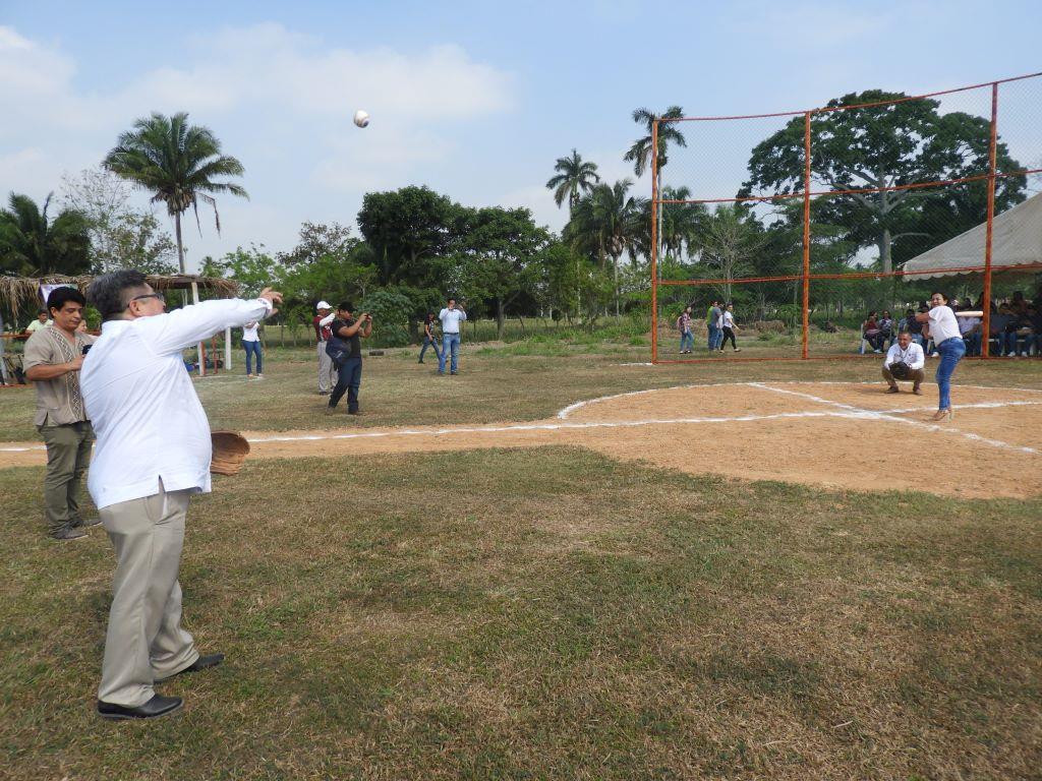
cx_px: 521
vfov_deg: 56.8
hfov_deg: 71.6
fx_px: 722
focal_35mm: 24
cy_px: 390
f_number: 3.3
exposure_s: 1/1250
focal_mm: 4.3
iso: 100
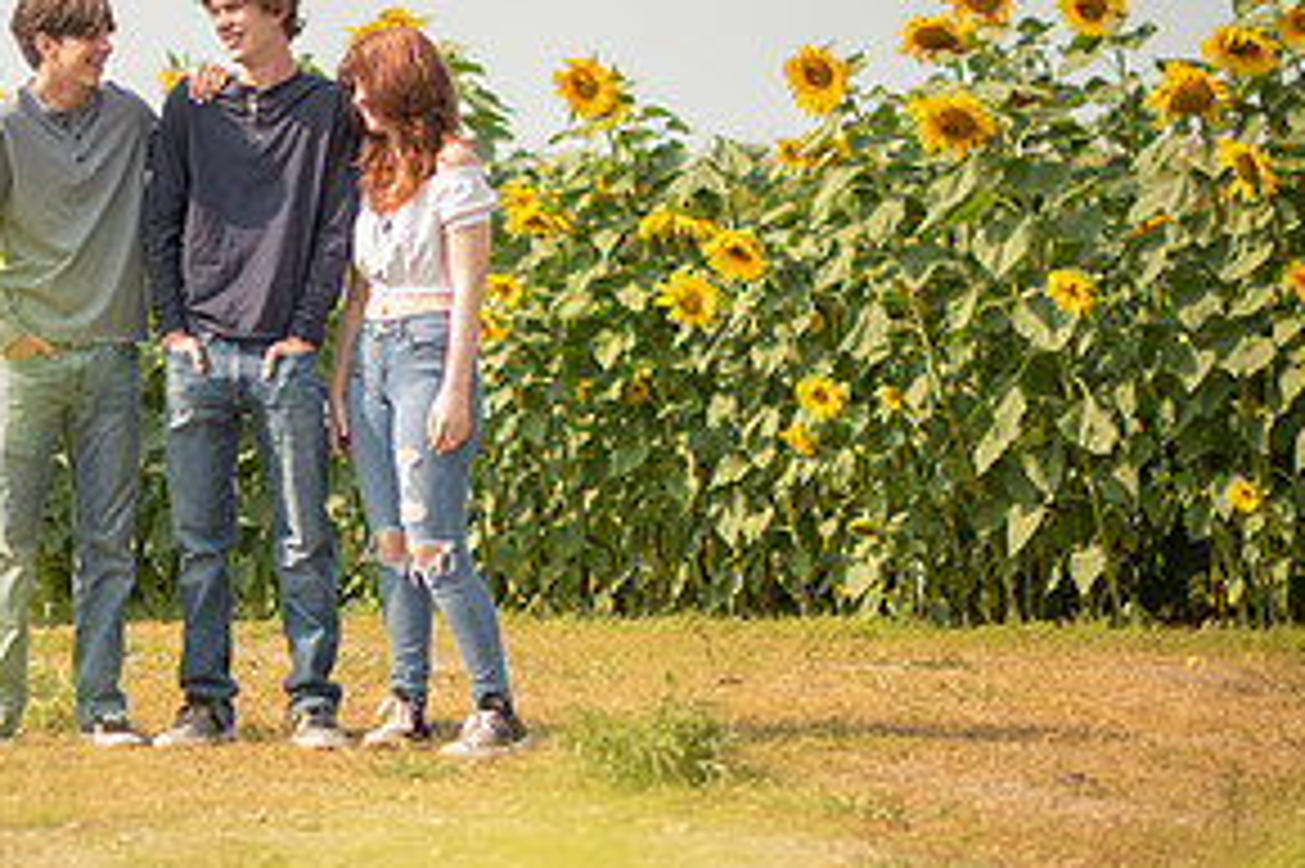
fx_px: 3623
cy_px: 403
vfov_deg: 13.7
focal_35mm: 100
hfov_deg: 20.1
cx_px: 184
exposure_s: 1/4000
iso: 80
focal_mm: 50
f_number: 1.6
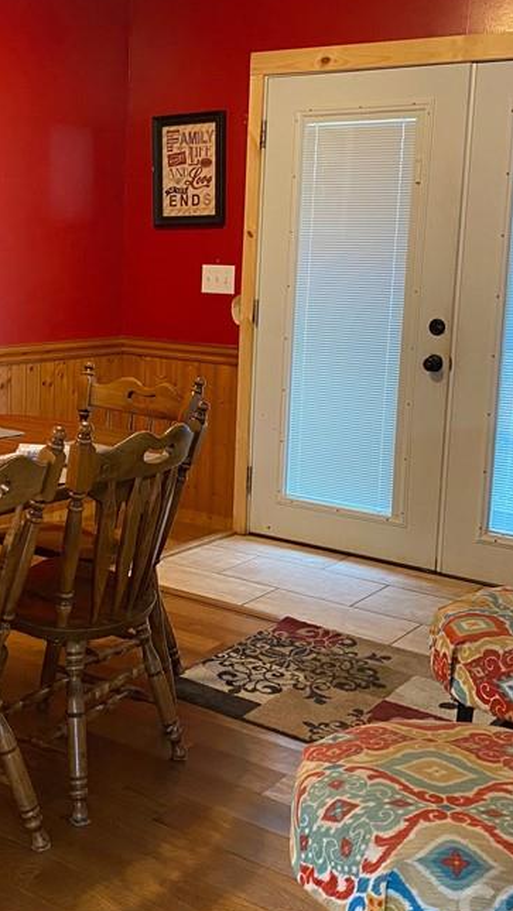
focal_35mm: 45
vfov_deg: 45.4
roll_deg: -1.8
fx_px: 1088
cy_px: 432
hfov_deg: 26.3
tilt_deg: -10.2
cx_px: 155
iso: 400
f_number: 1.8
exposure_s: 1/60
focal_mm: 4.25
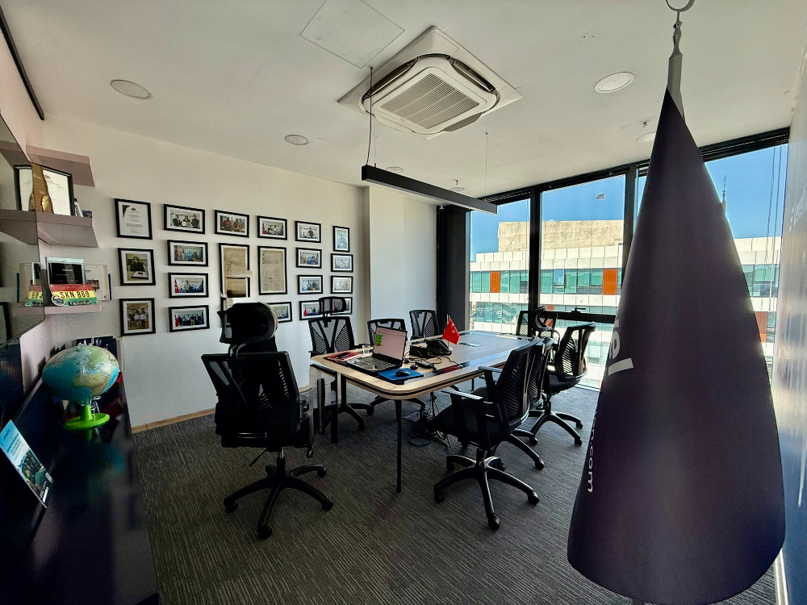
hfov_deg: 102.1
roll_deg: +0.3
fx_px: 326
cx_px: 404
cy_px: 302
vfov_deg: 85.7
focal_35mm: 14
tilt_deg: -3.2
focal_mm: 2.22
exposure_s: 1/208
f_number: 2.2
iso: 64
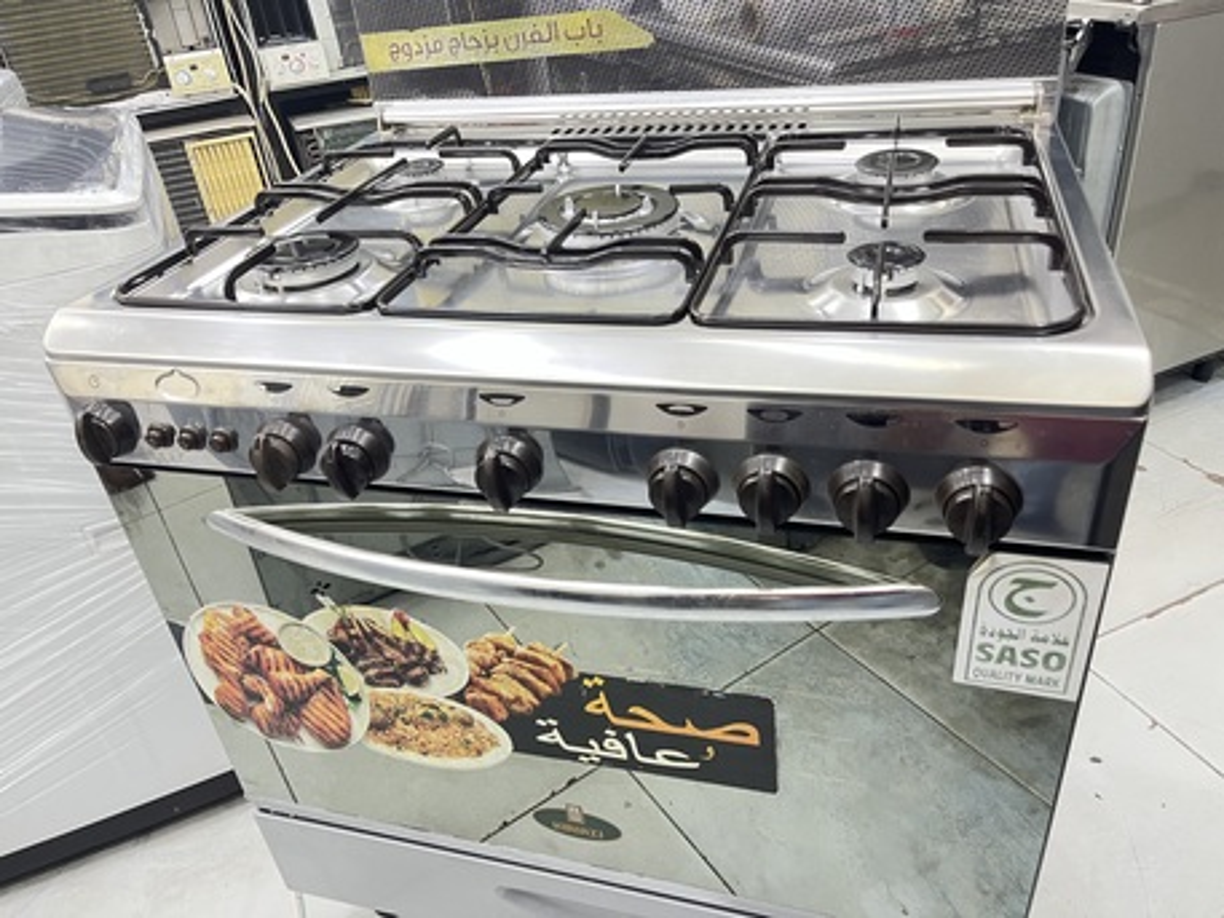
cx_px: 612
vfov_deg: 53.1
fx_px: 920
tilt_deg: -31.2
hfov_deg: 67.3
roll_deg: +6.8
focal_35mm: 26
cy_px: 459
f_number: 1.6
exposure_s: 1/60
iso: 200
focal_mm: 5.1
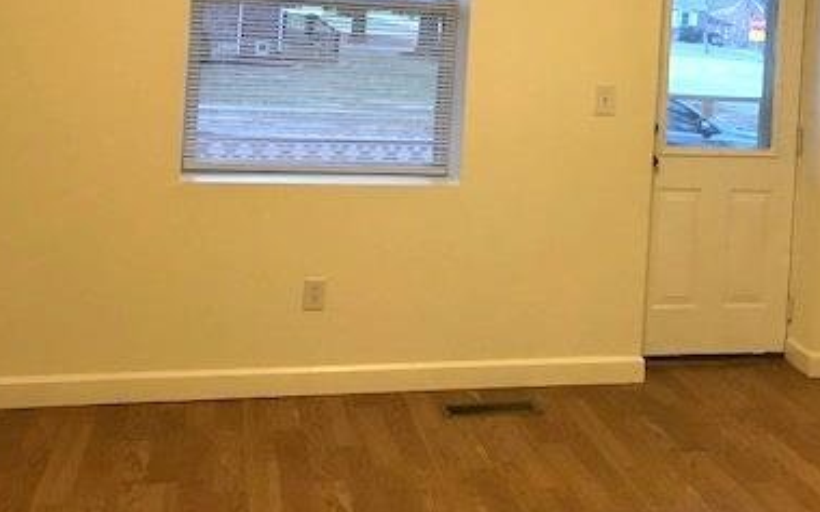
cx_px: 563
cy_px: 63
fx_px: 1117
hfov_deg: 39.7
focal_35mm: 50
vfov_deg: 25.1
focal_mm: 3.99
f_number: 1.8
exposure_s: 1/30
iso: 40
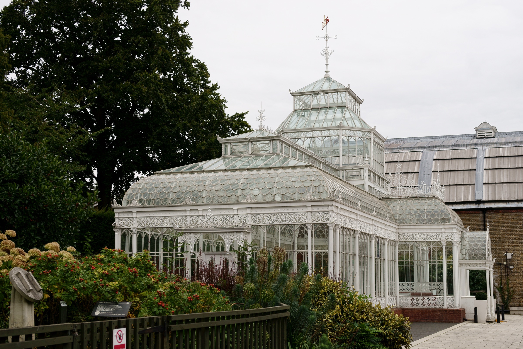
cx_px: 262
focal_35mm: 50
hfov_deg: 39.6
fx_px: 726
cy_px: 174
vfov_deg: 27.0
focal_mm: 50
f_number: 5.6
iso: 125
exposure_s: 1/500
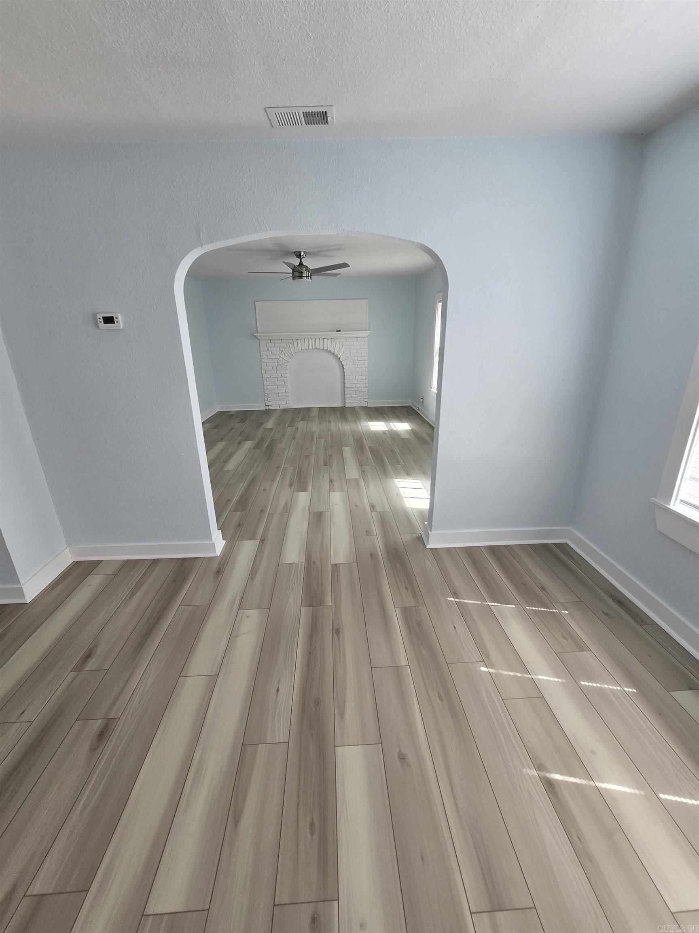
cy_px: 466
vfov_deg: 106.2
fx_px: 350
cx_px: 350
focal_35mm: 13
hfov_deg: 89.9
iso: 100
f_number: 2.2
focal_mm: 2.2
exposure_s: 1/120
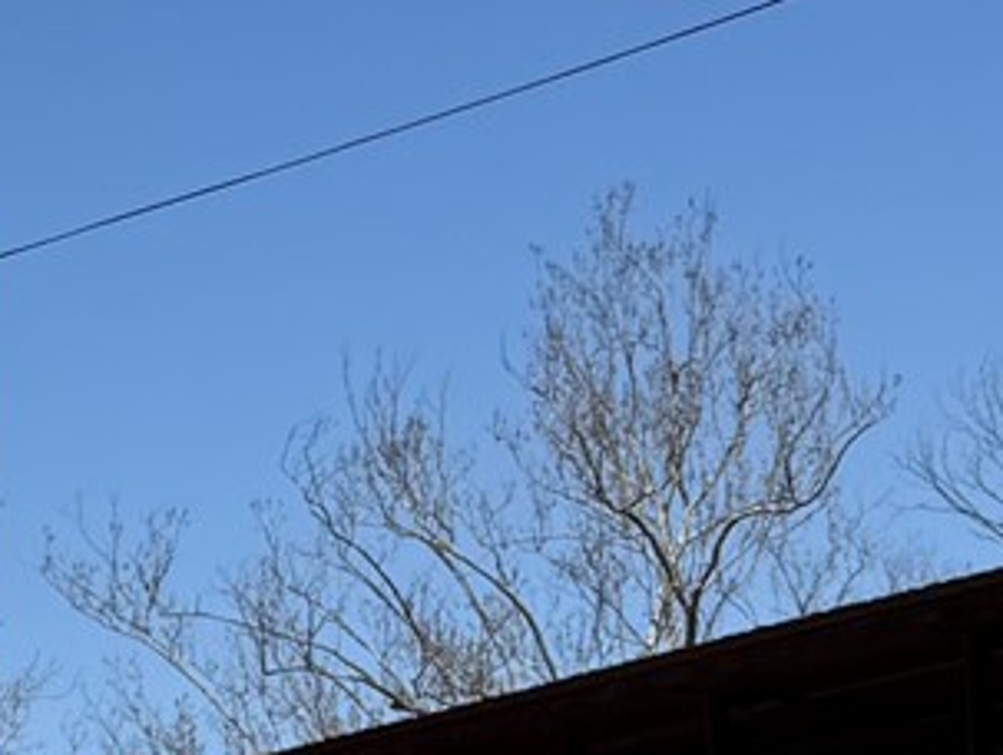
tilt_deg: +4.0
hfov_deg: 9.9
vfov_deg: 9.1
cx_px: -1781
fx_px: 4700
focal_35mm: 162
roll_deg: +0.8
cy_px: 848
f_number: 1.78
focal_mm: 6.76
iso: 80
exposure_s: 1/7353
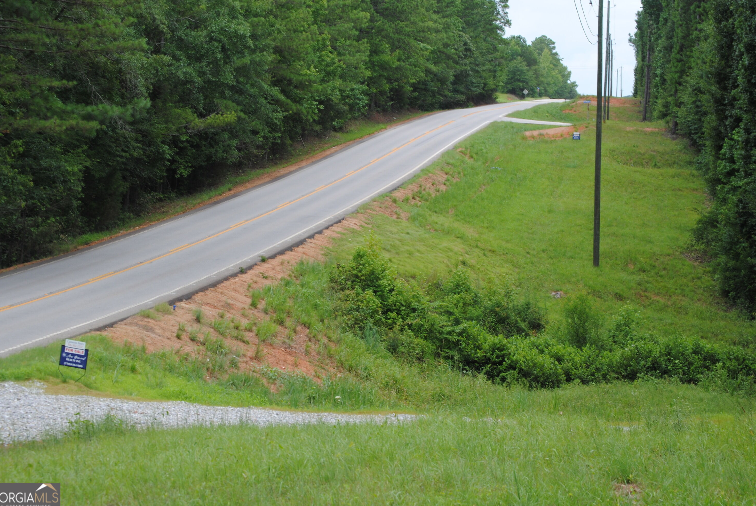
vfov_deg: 15.8
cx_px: 378
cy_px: 244
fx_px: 1819
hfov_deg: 23.5
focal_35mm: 87
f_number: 7.1
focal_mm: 55
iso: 100
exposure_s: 1/200
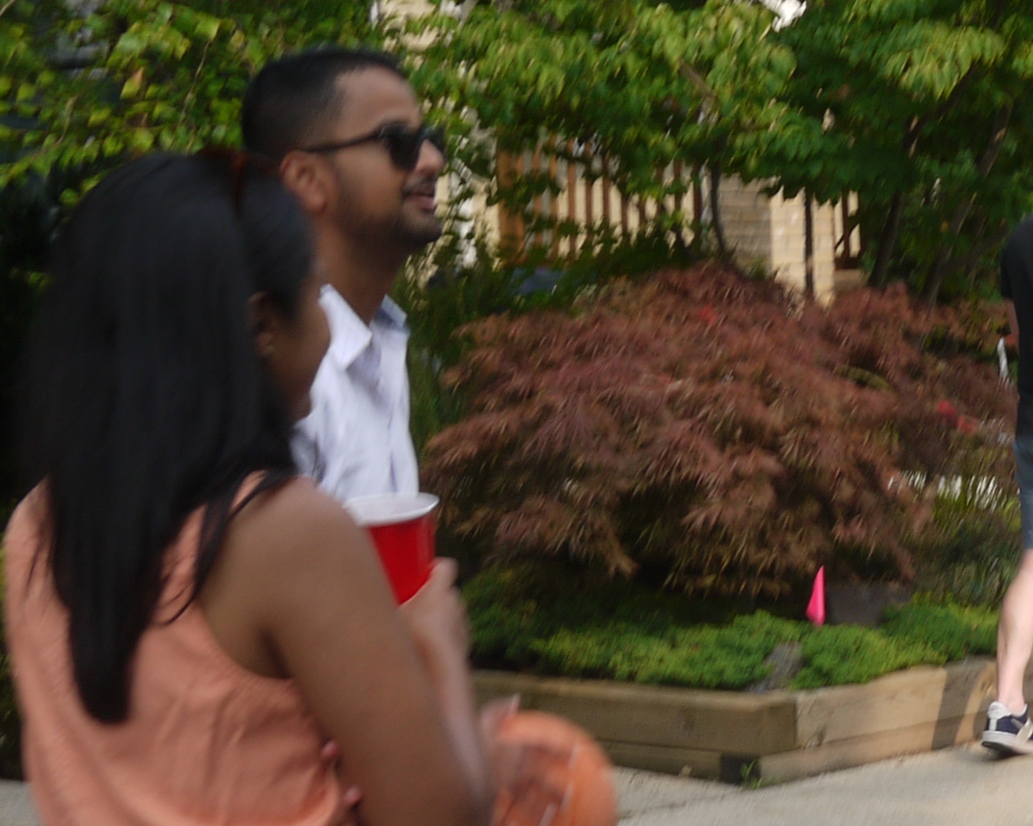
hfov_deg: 15.4
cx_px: 1406
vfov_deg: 13.0
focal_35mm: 118
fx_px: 3607
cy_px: 646
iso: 100
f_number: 14
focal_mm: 20
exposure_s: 1/40
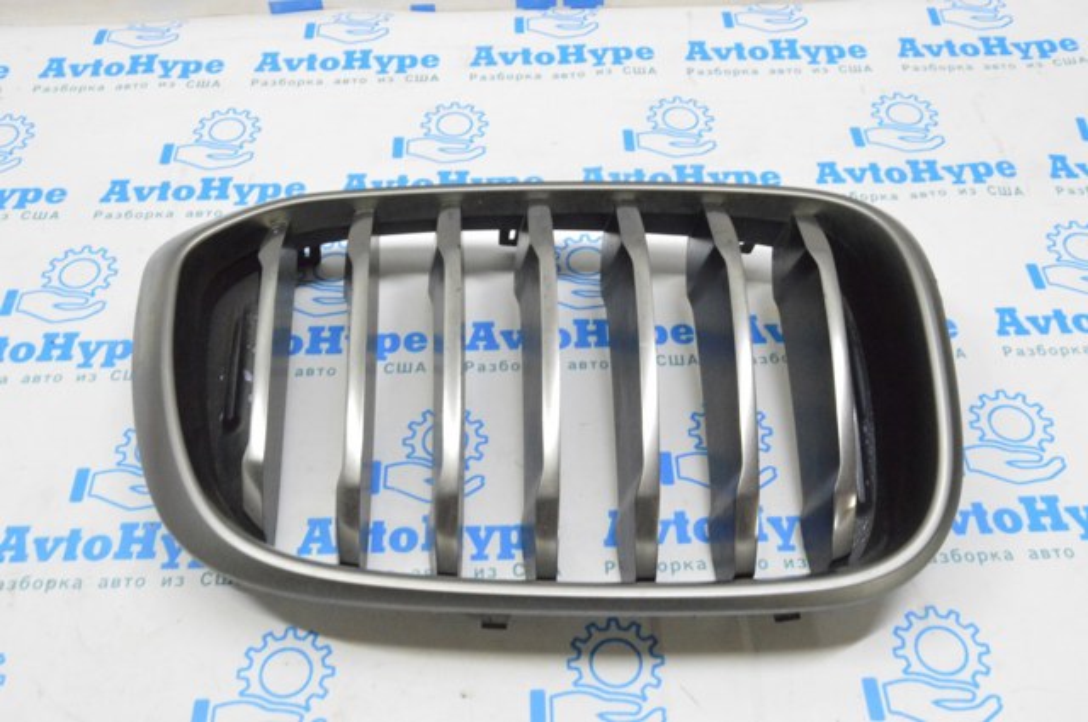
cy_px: 361
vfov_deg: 36.8
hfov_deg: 53.2
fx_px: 1087
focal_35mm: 36
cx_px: 544
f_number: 20
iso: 6400
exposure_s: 1/15
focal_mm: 24
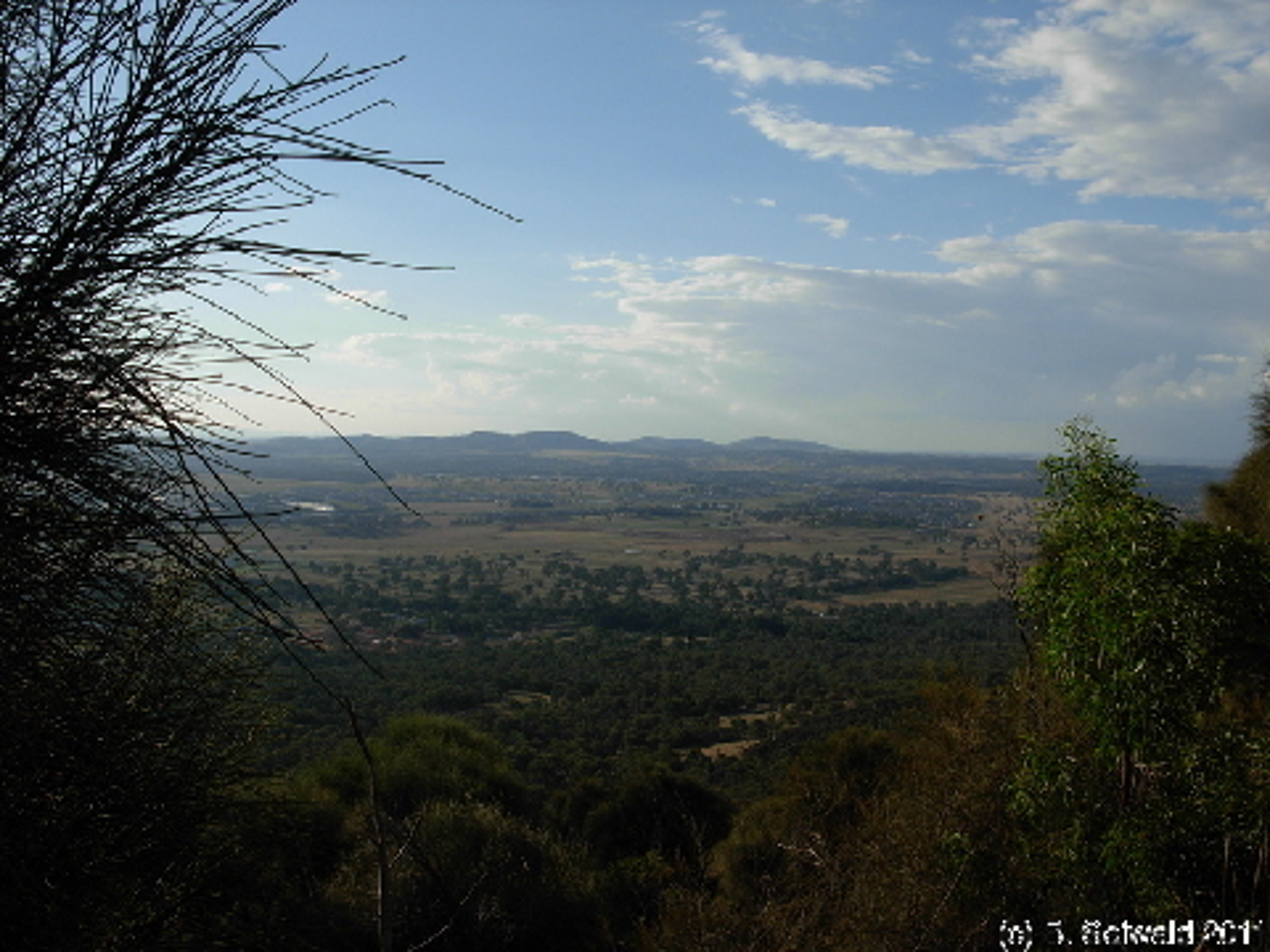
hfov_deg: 49.0
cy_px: 476
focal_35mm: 38
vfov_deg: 37.7
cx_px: 635
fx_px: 1394
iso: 79
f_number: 4.9
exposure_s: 1/813
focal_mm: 6.3
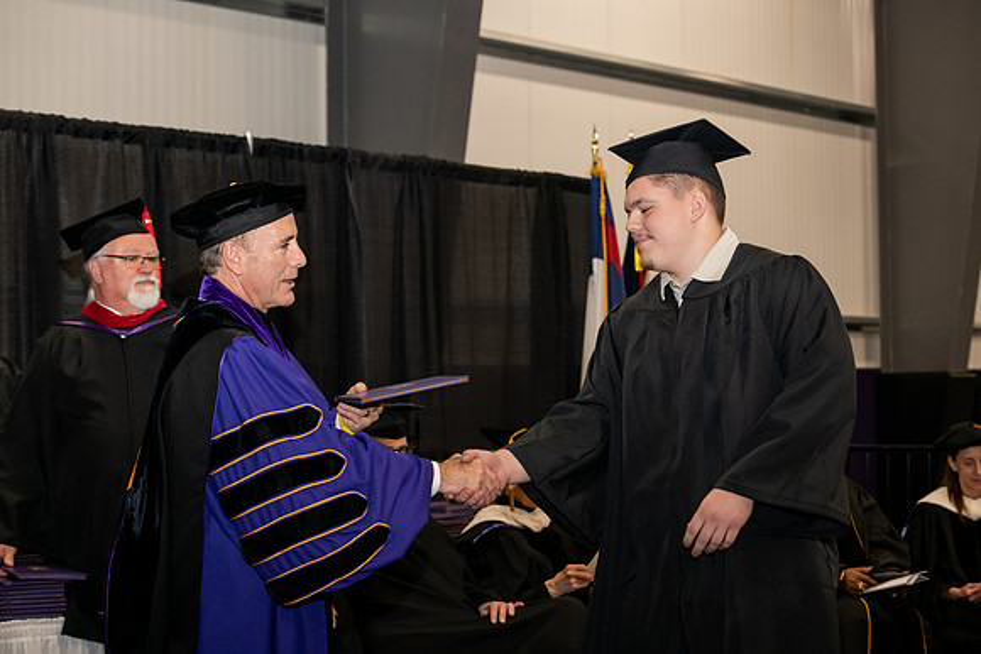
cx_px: 490
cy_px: 327
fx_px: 1908
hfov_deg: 28.8
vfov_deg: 19.5
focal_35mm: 70
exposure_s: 1/200
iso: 2000
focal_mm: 70
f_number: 5.6
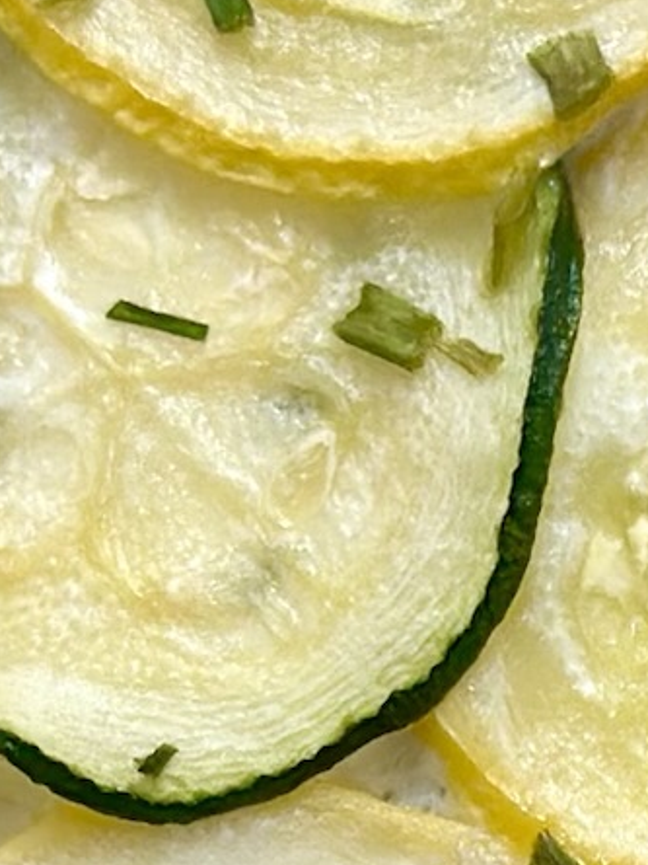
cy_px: 1496
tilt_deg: -83.6
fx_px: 5391
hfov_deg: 6.7
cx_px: 1109
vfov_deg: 8.8
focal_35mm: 216
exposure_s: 1/699
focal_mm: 6.86
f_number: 1.78
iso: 80
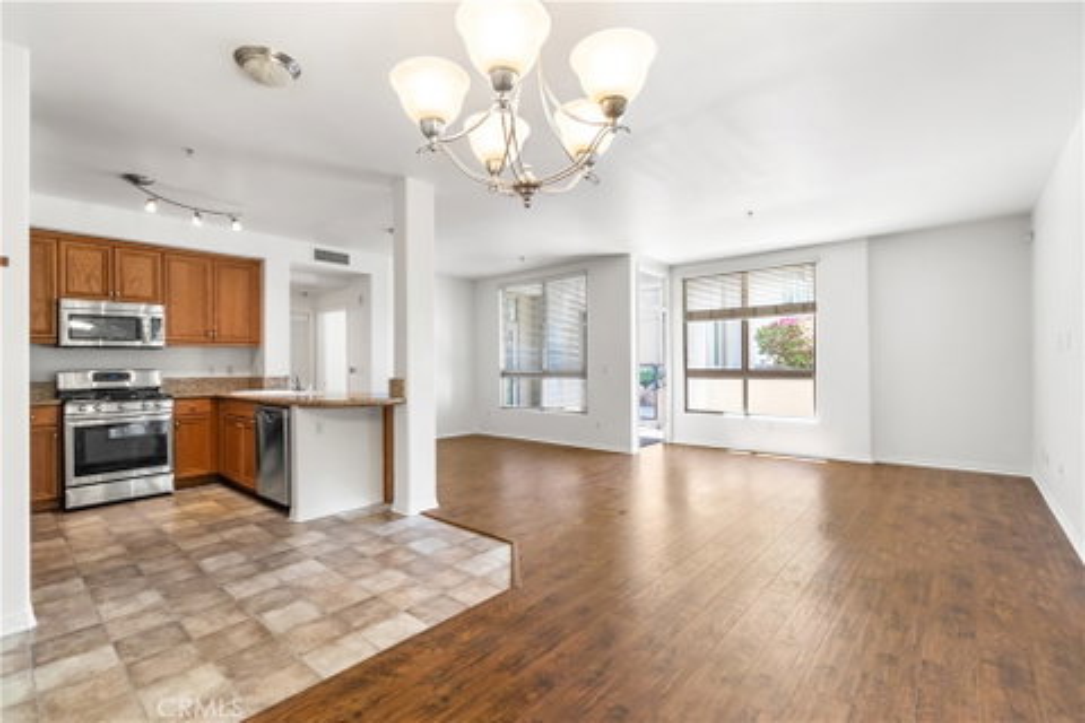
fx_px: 452
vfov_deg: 77.3
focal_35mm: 15
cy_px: 362
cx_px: 542
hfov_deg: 100.4
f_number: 7.1
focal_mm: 10
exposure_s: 1/10
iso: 320
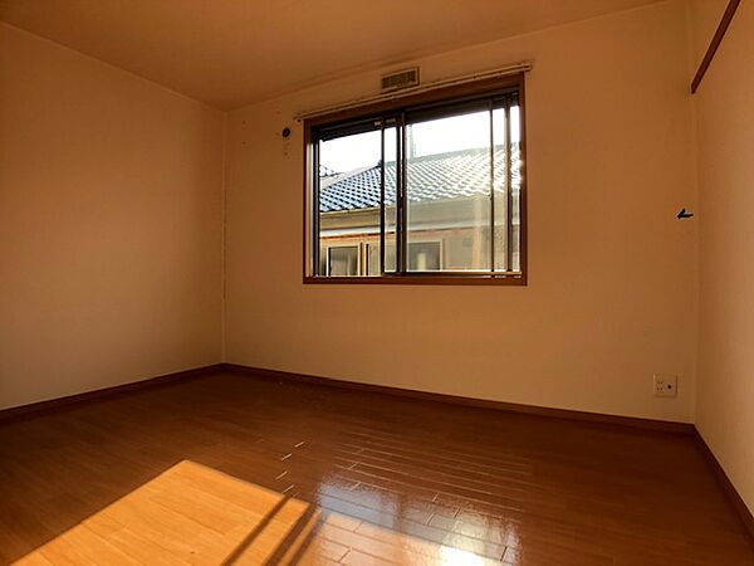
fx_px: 610
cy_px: 283
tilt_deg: +0.6
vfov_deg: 49.7
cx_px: 377
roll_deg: -1.1
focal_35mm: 28
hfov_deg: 63.4
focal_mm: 4
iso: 20
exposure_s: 1/228
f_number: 1.8
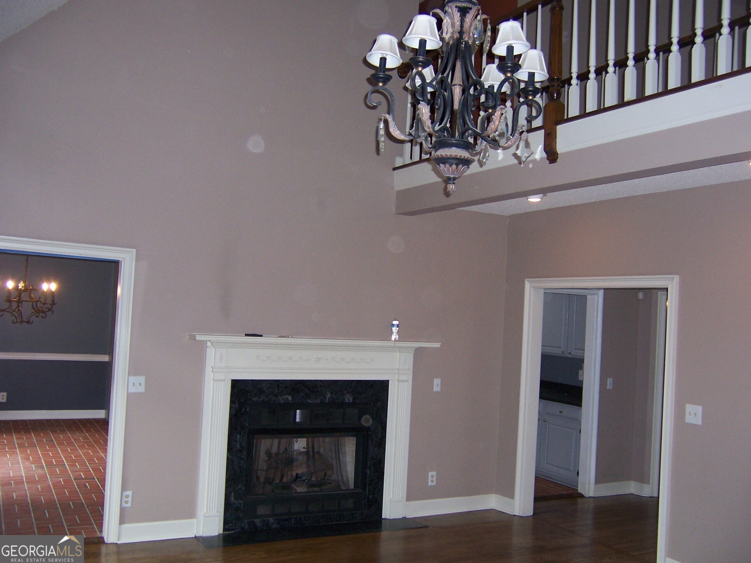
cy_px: 282
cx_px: 376
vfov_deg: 42.9
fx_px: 716
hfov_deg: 55.4
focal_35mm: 33
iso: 140
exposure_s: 1/60
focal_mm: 5.5
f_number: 2.8
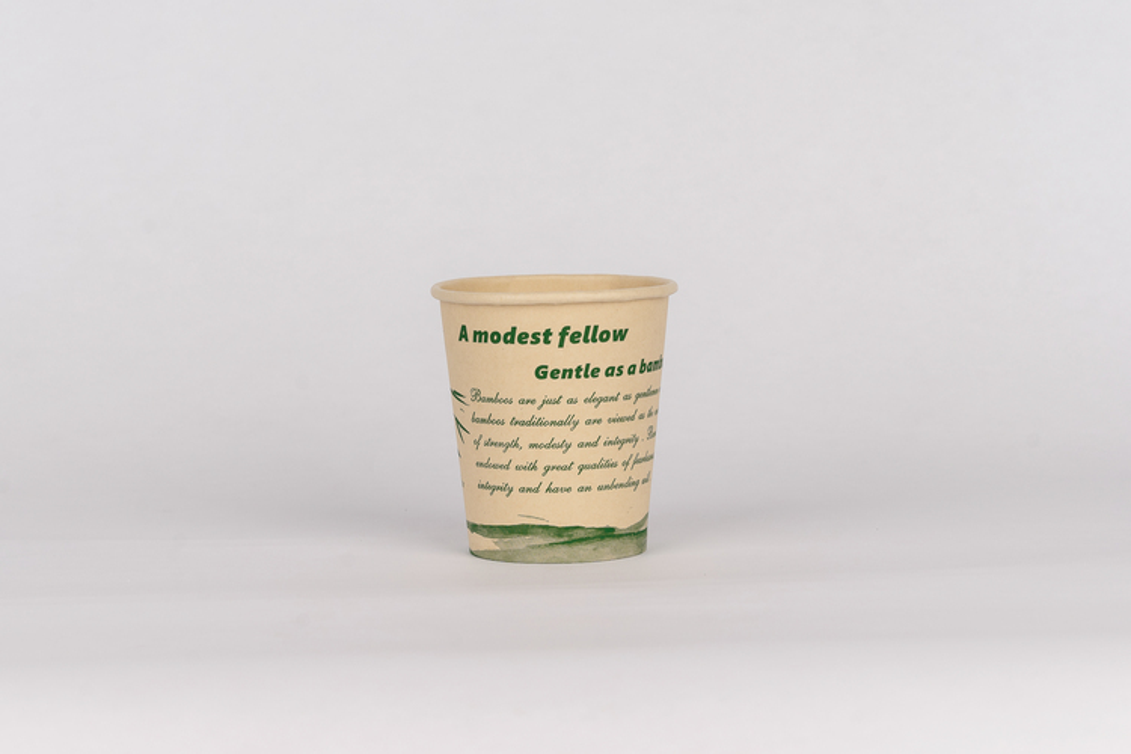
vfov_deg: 13.0
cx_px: 566
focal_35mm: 105
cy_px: 377
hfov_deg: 19.5
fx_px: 3298
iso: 320
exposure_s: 1/100
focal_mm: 70
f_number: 10
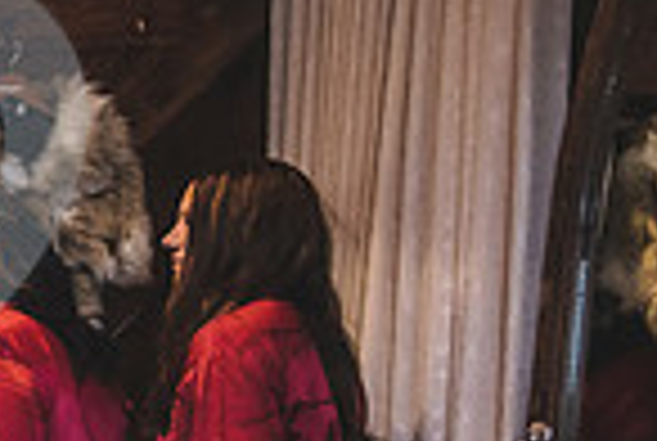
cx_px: -626
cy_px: 502
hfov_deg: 15.2
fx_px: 2030
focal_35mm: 111
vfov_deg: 12.2
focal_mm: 28
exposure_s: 1/125
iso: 1600
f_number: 2.8
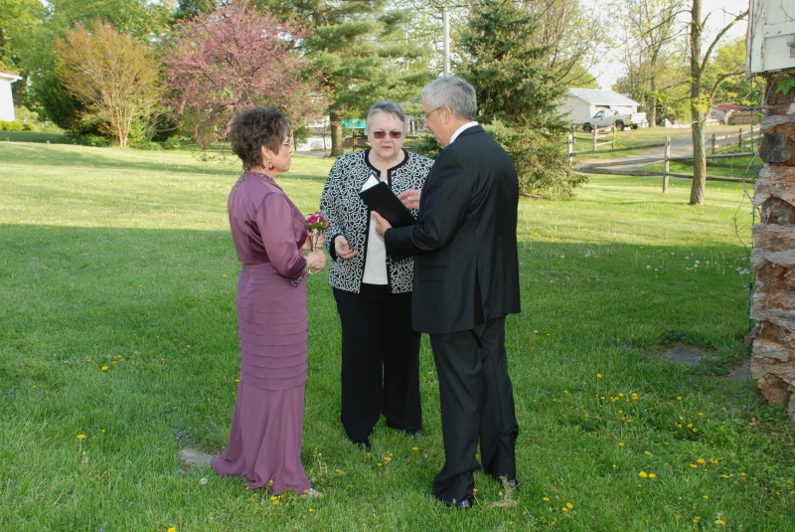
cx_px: 398
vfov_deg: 34.3
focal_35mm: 39
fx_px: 862
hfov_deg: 49.5
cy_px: 266
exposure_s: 1/125
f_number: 5.6
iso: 200
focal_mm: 26
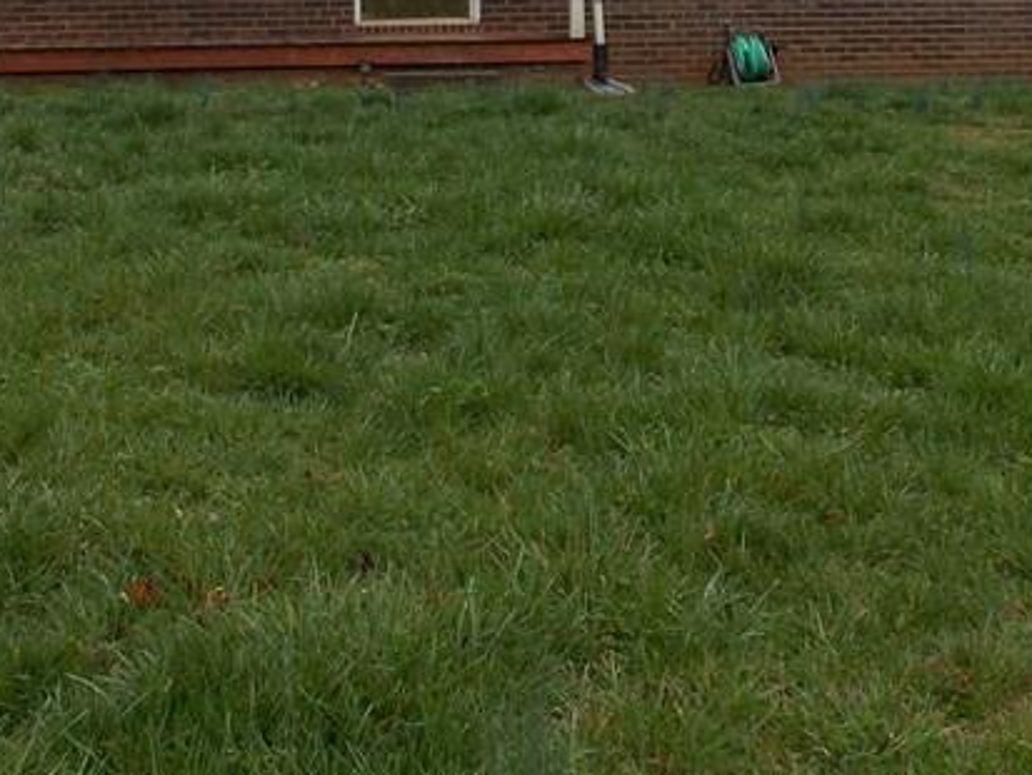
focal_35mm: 57
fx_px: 1700
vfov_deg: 23.7
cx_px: 385
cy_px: -128
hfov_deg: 33.6
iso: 80
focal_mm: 4
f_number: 3.1
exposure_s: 1/160
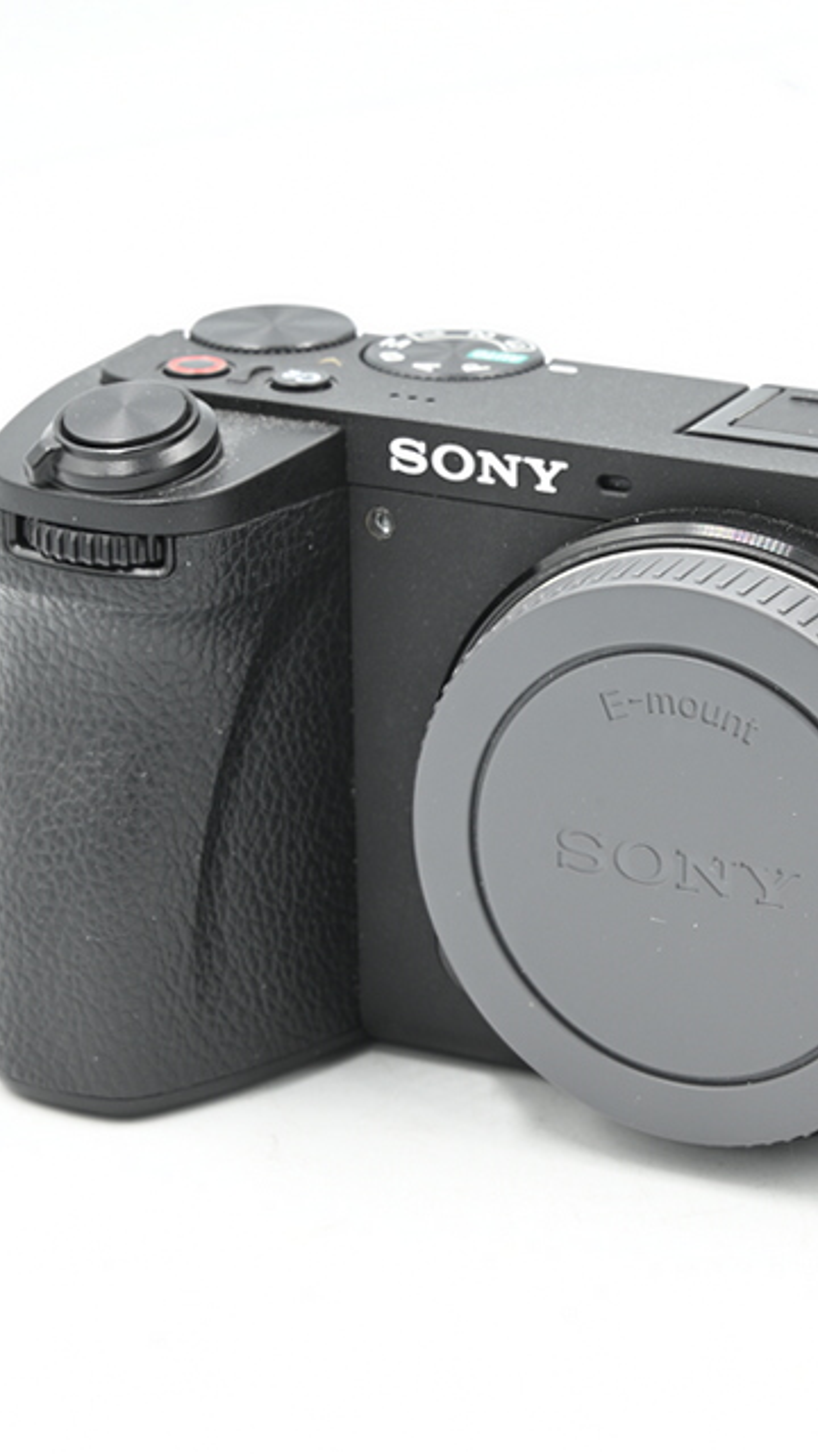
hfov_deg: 10.2
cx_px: 648
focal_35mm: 119
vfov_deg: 18.0
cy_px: 730
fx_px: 4589
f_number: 14
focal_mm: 75
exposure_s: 1/13
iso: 200
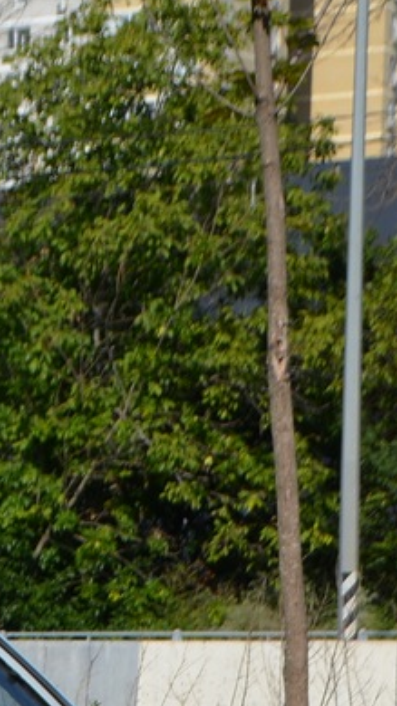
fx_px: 4985
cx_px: -508
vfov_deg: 8.1
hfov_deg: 4.5
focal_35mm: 266
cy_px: 712
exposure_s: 1/320
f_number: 9
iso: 100
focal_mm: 44
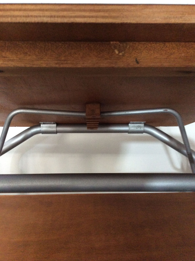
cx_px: 98
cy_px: 130
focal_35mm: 32
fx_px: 241
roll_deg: -1.9
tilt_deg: -15.4
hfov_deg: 44.1
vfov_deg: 56.9
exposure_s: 1/25
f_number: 2.4
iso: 250
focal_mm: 3.3
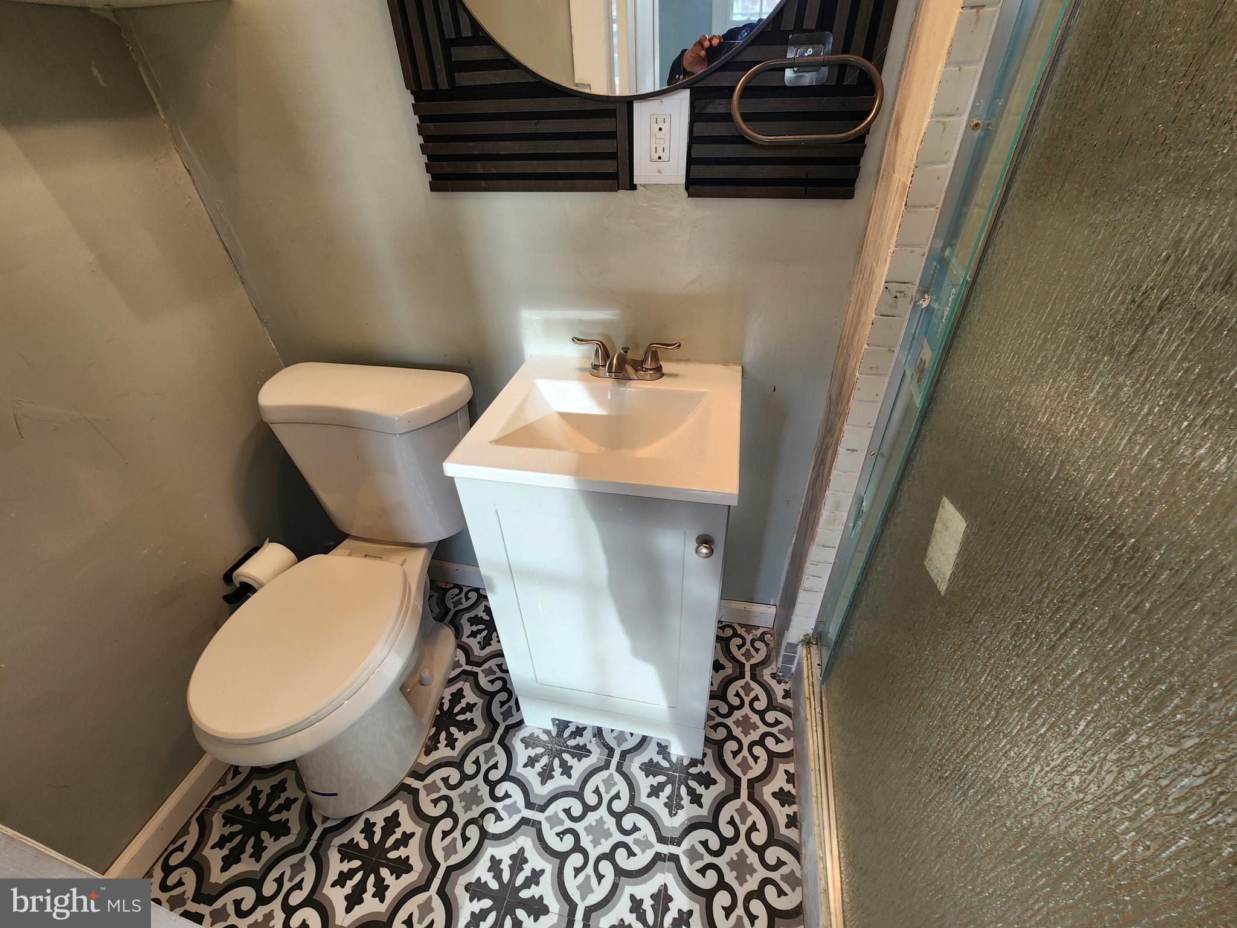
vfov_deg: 89.9
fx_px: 465
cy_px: 464
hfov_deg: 106.2
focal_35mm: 13
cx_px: 618
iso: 64
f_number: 2.2
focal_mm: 2.2
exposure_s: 1/60
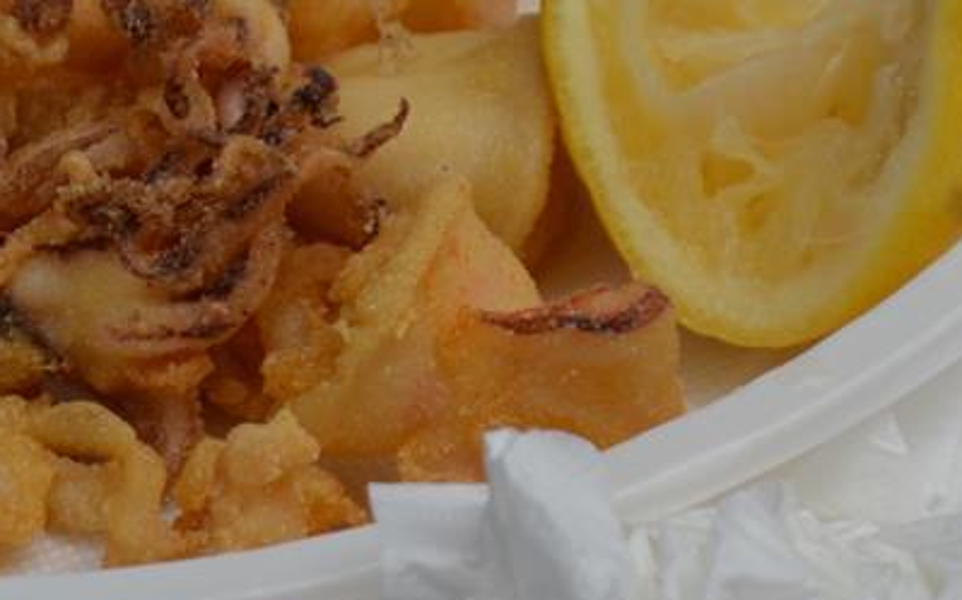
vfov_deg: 3.7
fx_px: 9330
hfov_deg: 5.9
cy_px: -45
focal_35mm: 356
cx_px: 186
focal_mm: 58
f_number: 6.3
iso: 100
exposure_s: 1/160
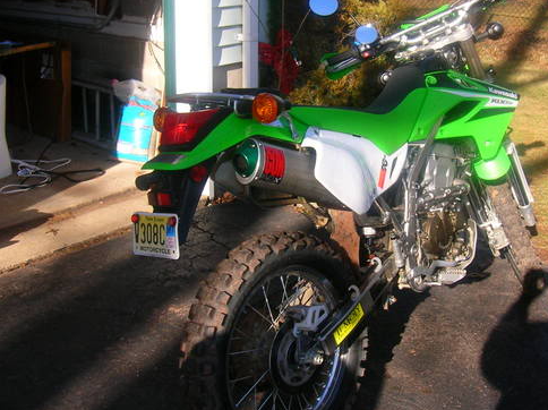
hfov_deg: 41.9
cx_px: 325
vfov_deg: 32.0
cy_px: 159
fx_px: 712
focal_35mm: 45
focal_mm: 5.7
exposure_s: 1/160
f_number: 4.9
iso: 50
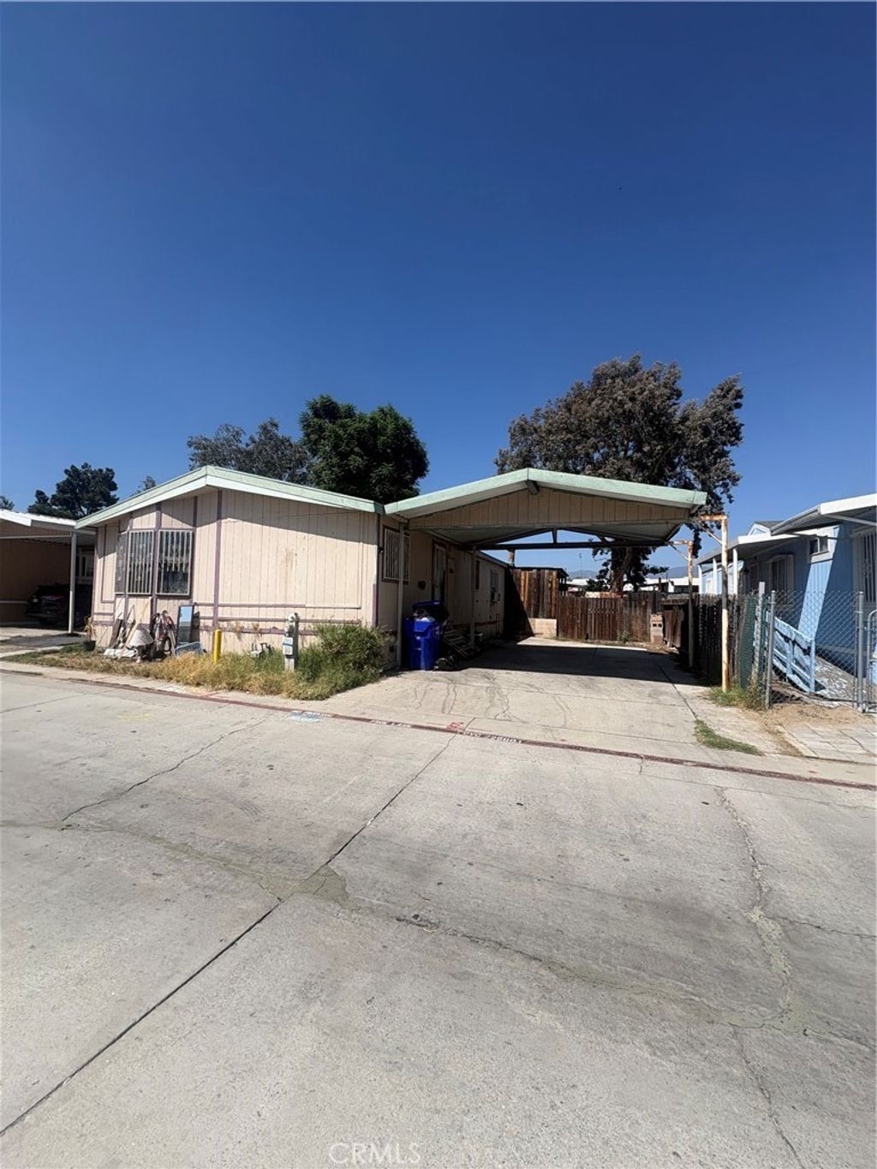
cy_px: 584
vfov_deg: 102.1
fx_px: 473
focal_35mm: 14
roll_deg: -1.0
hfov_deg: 85.7
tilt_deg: +3.8
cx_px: 438
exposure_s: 1/2584
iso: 50
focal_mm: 2.22
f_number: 2.2
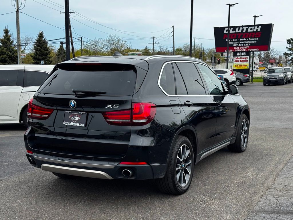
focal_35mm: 48
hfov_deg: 39.7
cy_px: 110
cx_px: 146
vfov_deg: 30.3
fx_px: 406
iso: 64
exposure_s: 1/1770
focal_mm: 6.76
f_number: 1.78
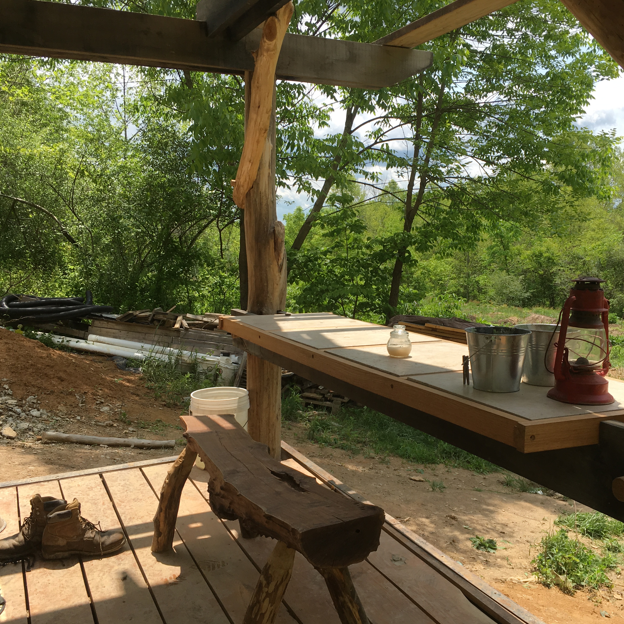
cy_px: 310
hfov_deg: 47.1
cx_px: 360
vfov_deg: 47.2
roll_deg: -0.3
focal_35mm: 35
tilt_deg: -5.8
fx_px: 714
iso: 25
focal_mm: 4.15
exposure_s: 1/1040
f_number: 2.2
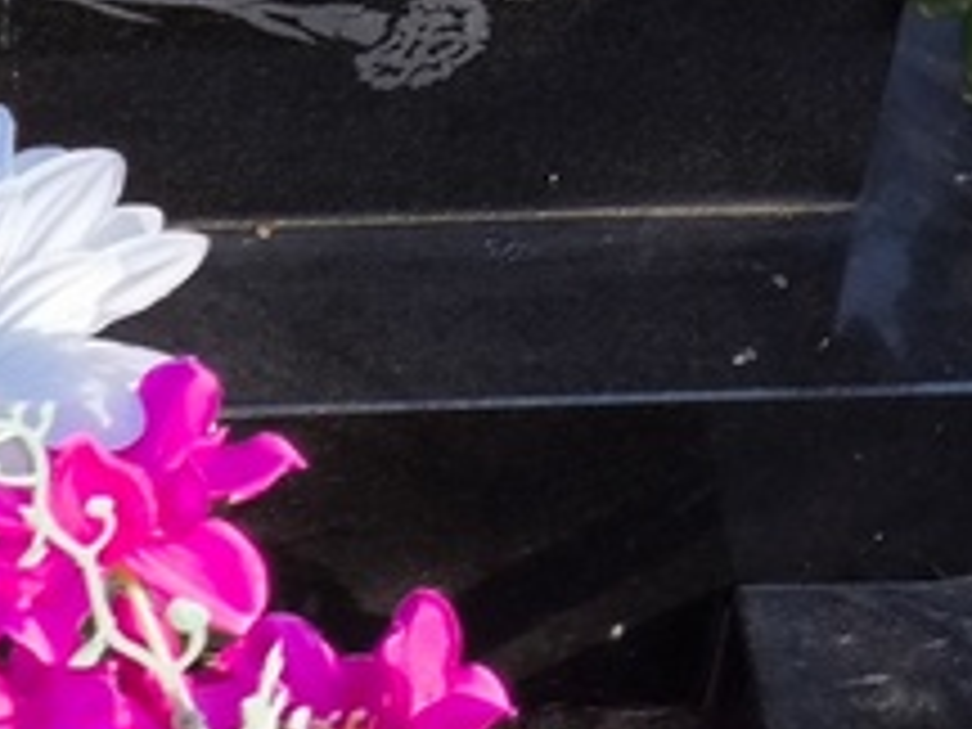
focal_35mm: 185
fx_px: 5195
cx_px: -83
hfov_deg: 10.6
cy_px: -572
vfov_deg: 7.8
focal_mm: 4.71
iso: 50
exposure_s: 1/515
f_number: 1.7
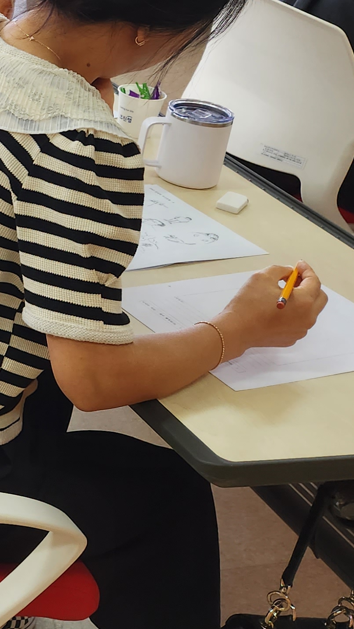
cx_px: -394
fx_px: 1169
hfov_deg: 14.0
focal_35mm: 70
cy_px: 54
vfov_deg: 28.9
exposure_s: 1/180
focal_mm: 5.4
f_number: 1.8
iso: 100
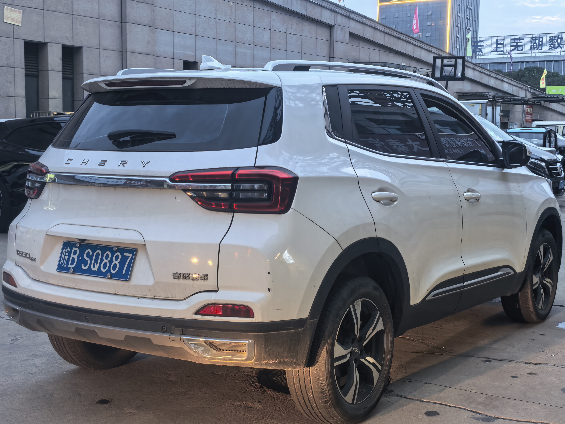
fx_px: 816
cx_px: 282
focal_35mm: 50
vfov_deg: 29.1
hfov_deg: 38.2
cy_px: 212
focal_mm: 5.75
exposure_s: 1/50
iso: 320
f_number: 1.4
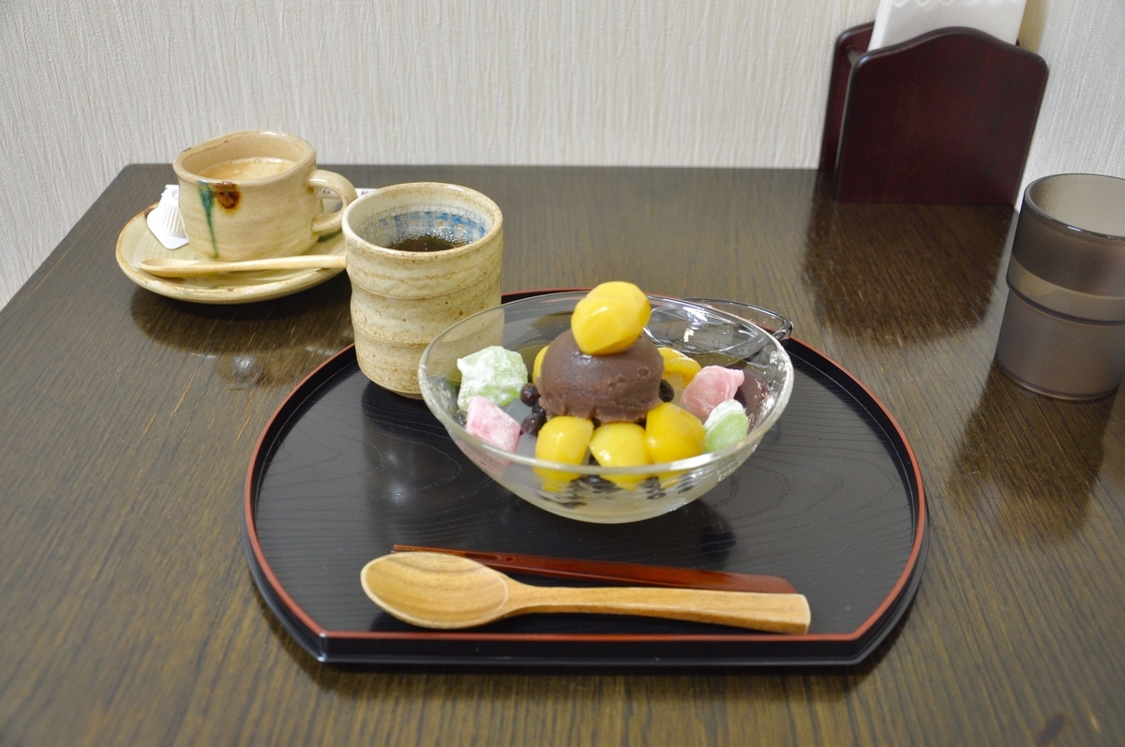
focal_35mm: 36
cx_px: 562
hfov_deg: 53.2
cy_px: 374
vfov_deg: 36.8
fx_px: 1124
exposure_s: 1/15
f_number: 4
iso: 560
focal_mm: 24
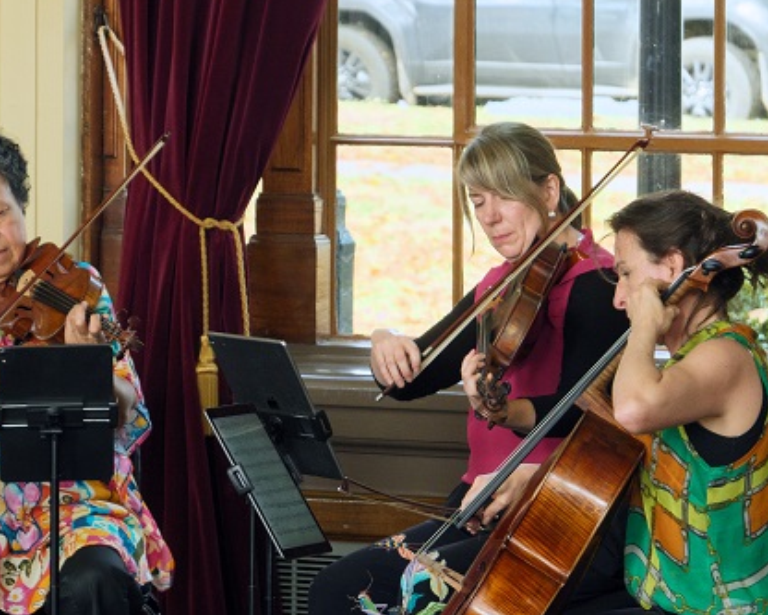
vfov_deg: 5.4
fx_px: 6457
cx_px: 157
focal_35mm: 284
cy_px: 440
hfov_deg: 6.8
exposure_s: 1/100
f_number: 7.1
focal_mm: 93.2
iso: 2000
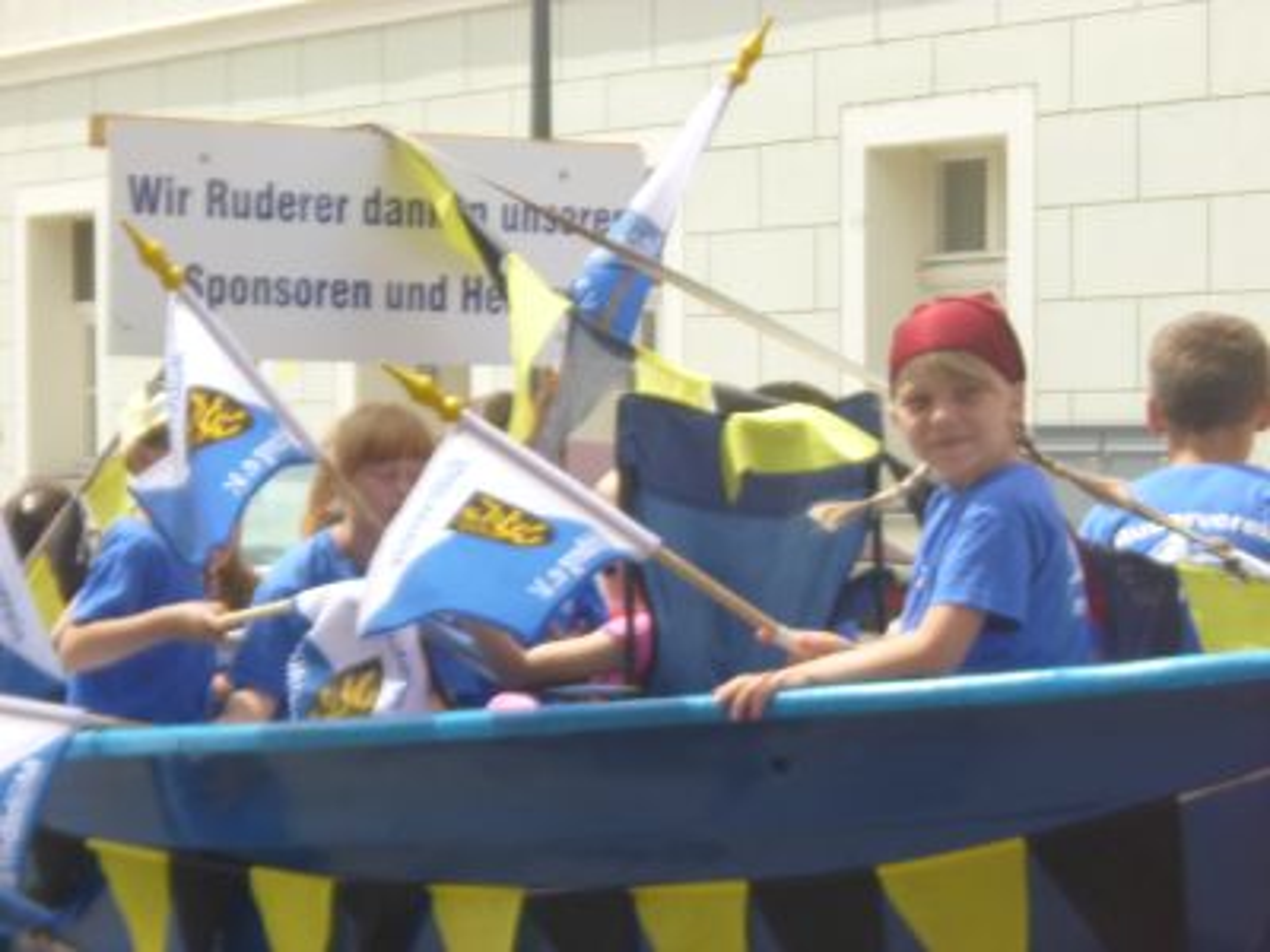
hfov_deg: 16.4
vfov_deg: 12.3
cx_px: 635
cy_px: 476
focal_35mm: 120
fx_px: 4403
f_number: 6.4
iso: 100
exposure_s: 1/160
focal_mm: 21.5
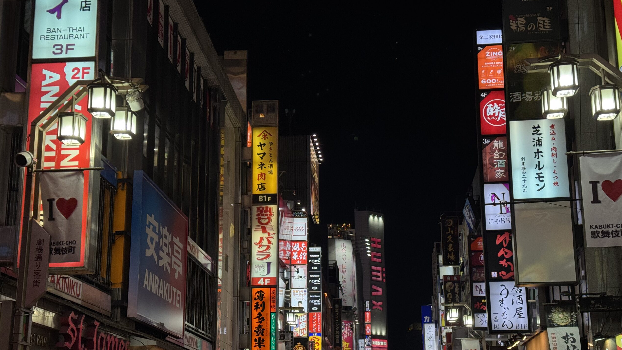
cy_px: 227
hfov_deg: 39.2
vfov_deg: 22.6
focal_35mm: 53
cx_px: 314
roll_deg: +0.5
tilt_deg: +13.9
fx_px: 874
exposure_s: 1/100
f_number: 1.78
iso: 50
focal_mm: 6.76
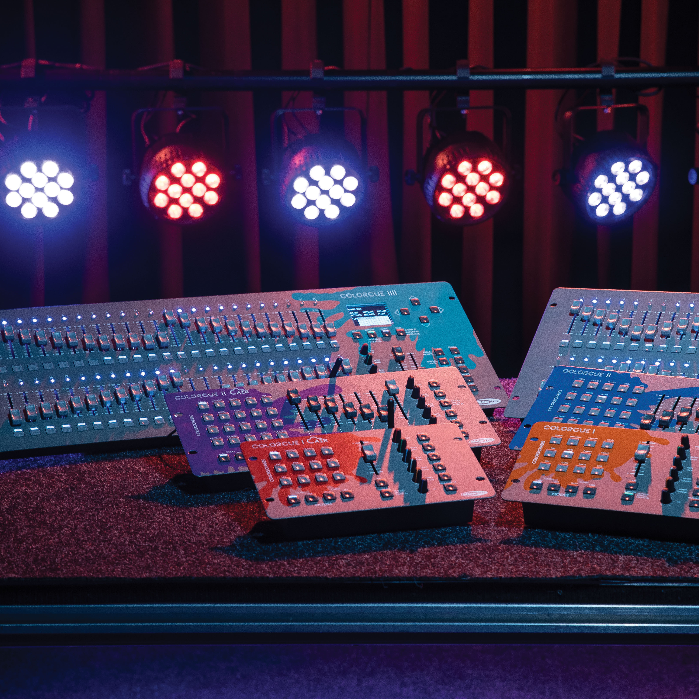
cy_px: 351
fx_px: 2056
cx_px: 407
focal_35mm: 90
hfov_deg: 19.3
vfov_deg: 19.3
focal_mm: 70
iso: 200
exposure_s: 1/2
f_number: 8
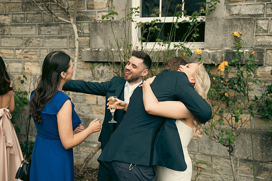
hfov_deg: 41.9
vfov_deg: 28.6
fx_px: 355
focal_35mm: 47
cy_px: 95
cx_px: 139
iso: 100
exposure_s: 1/800
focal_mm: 44
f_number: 3.5
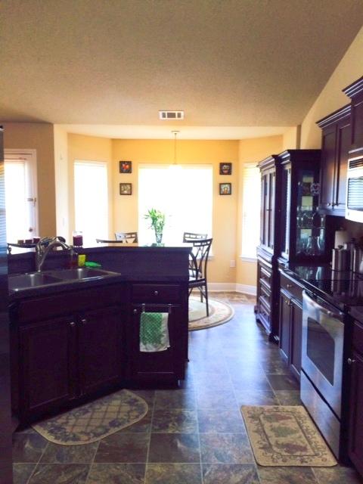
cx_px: 182
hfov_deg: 46.8
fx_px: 419
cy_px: 242
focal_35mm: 30
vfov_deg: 60.0
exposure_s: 1/30
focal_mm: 4.12
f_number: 2.2
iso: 50
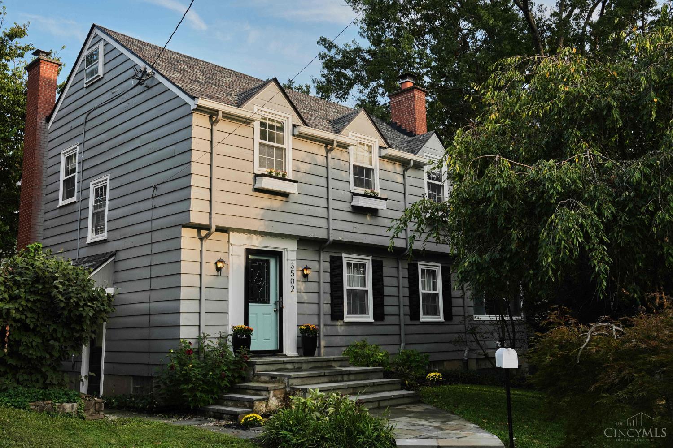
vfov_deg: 37.9
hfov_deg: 54.4
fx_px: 654
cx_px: 336
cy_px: 224
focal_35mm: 35
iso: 800
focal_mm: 35
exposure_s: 1/100
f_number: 11
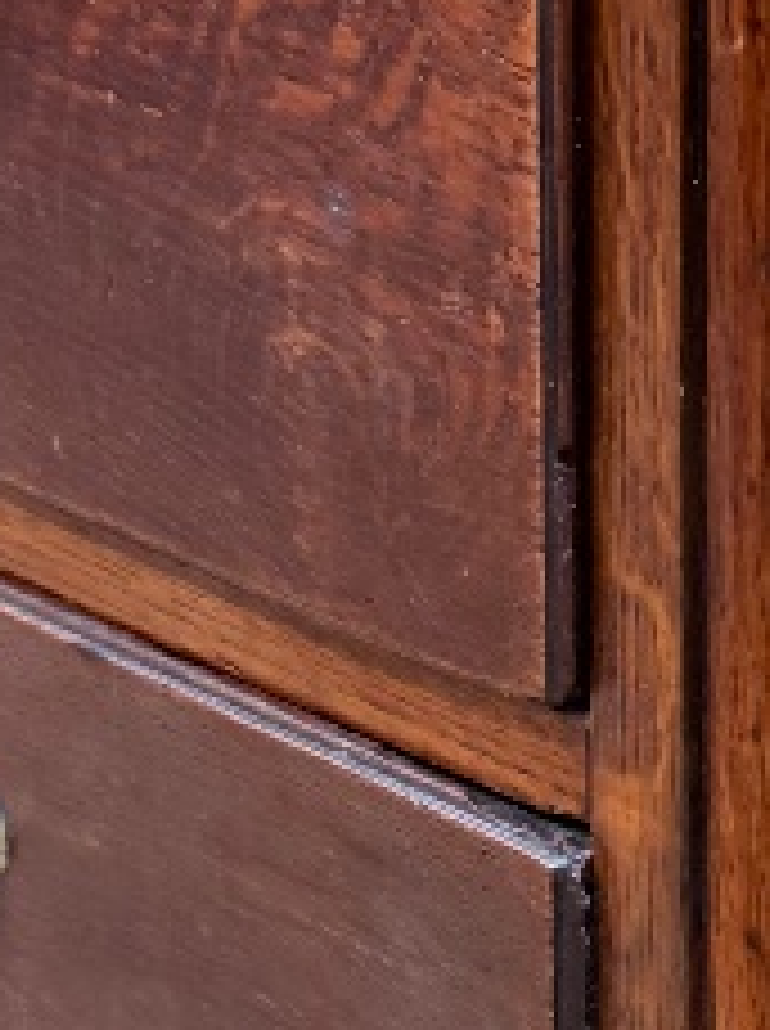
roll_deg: -3.3
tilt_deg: -22.2
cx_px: 1184
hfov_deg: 11.2
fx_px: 3747
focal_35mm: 126
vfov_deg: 15.6
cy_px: 778
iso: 320
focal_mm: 6.76
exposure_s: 1/50
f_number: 1.78
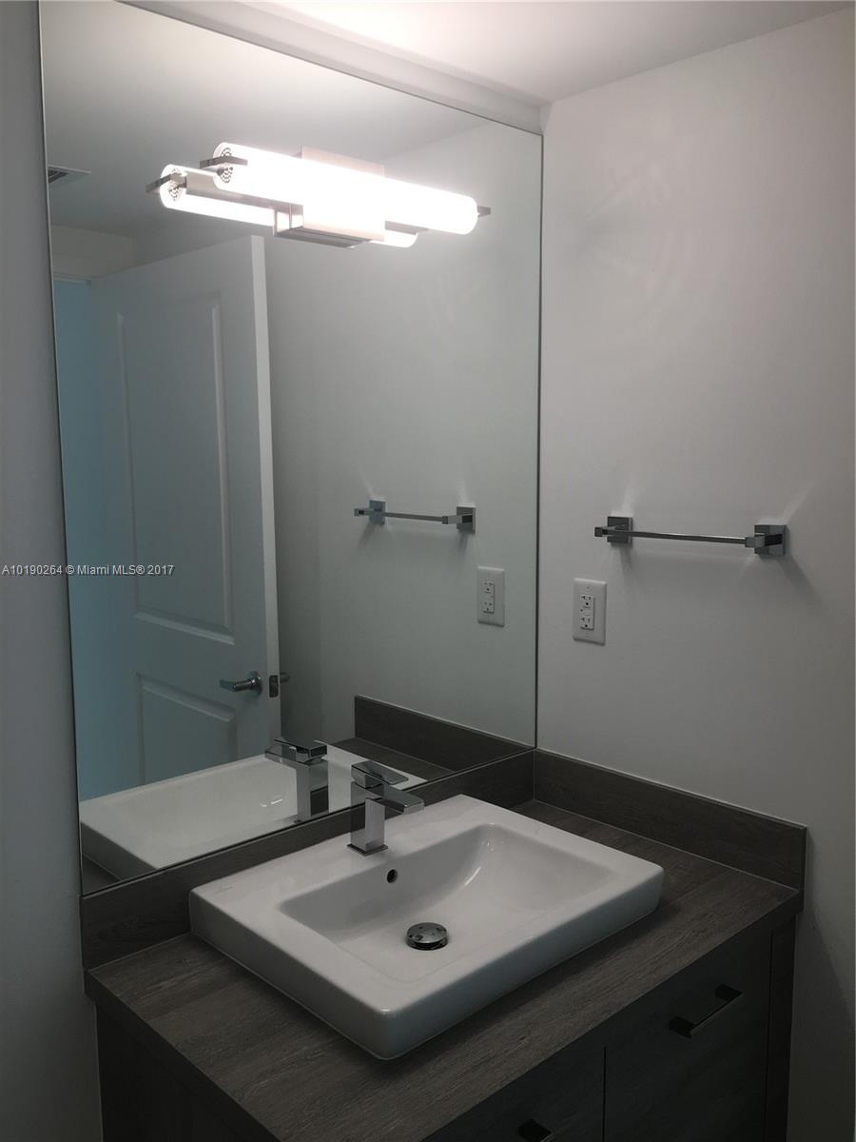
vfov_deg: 61.7
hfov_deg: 48.2
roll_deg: -0.6
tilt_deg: -6.7
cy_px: 571
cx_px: 428
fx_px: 956
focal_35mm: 29
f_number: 2.2
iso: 32
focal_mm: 4.15
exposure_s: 1/60
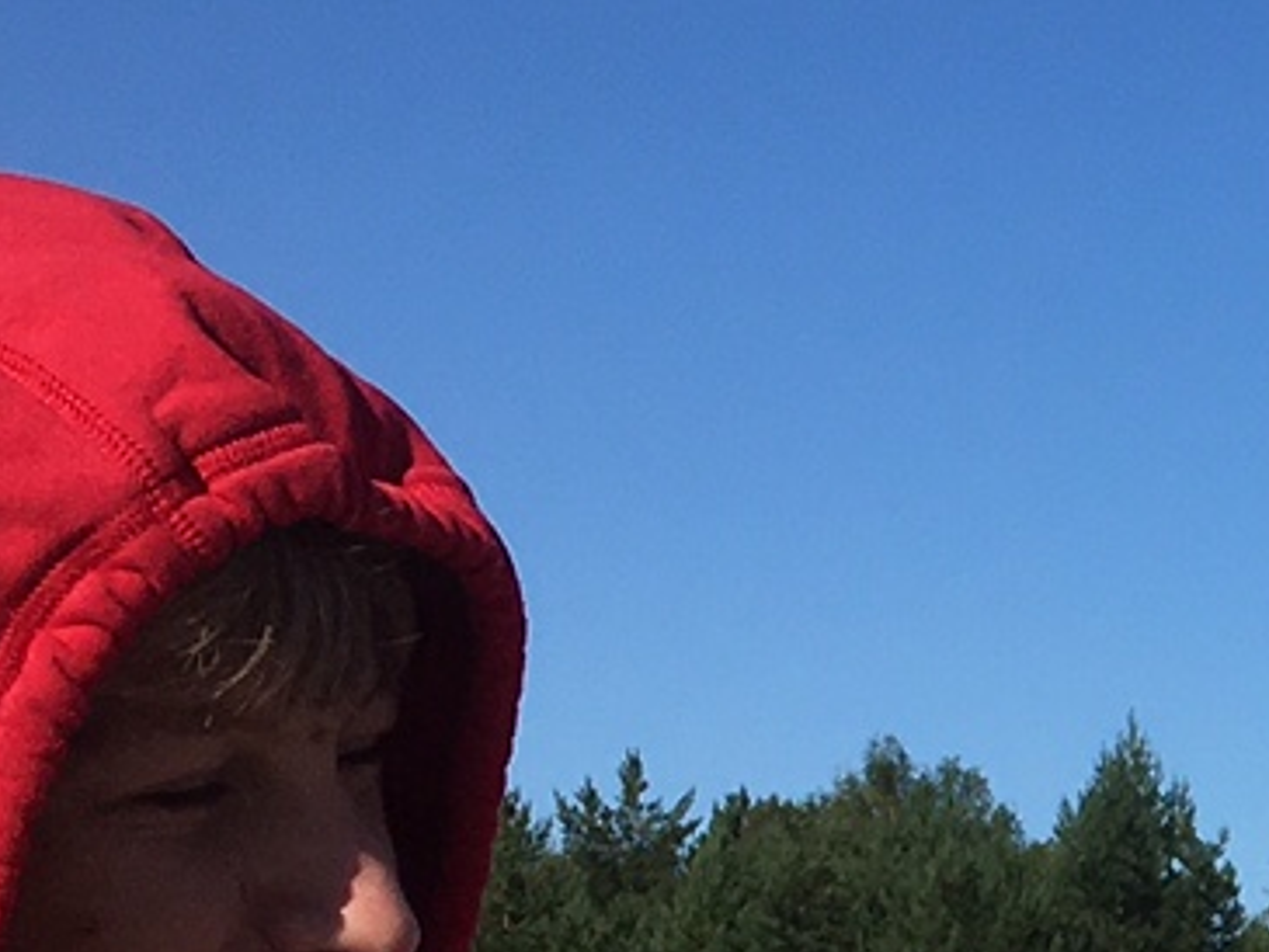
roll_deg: -1.0
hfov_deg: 11.3
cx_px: 2441
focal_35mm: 160
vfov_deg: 8.7
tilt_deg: -5.5
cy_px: 1953
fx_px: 5867
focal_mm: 4.15
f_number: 2.2
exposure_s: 1/2564
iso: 25
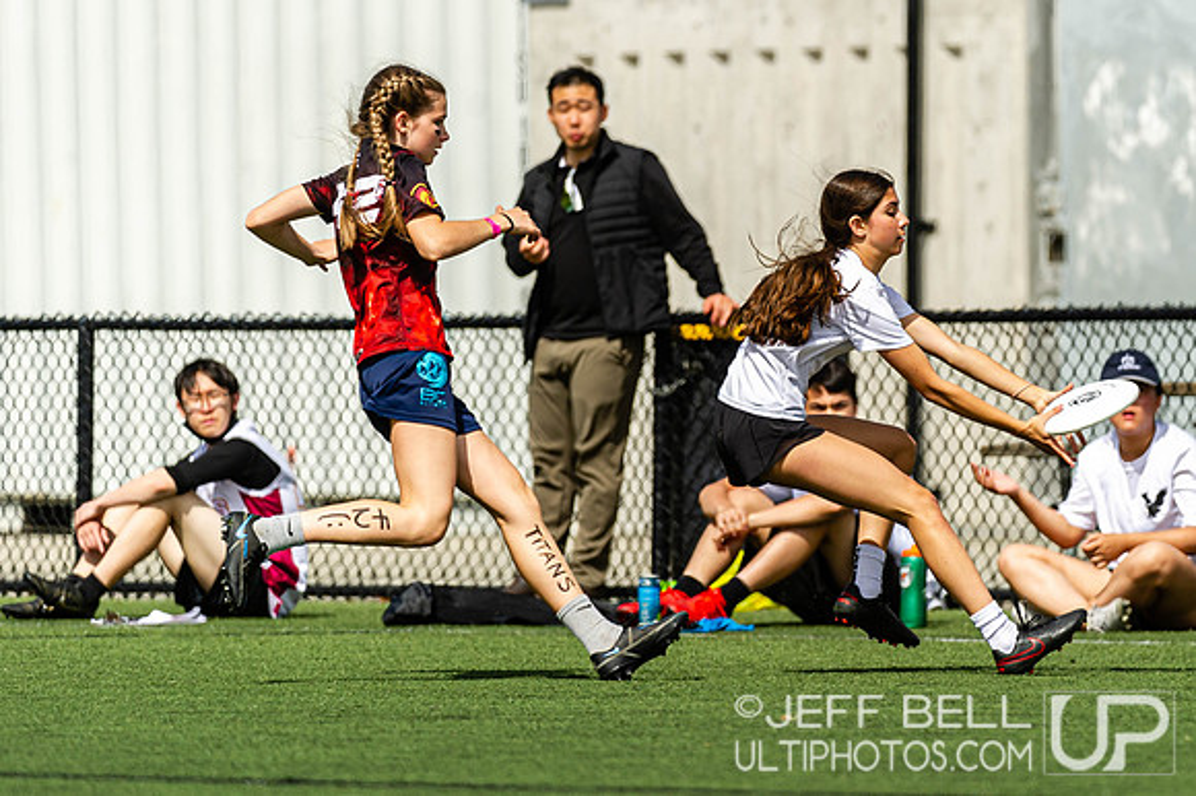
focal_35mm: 533
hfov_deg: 3.9
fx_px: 17691
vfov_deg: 2.6
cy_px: 389
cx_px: 834
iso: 200
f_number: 4
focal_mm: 340
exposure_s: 1/1600
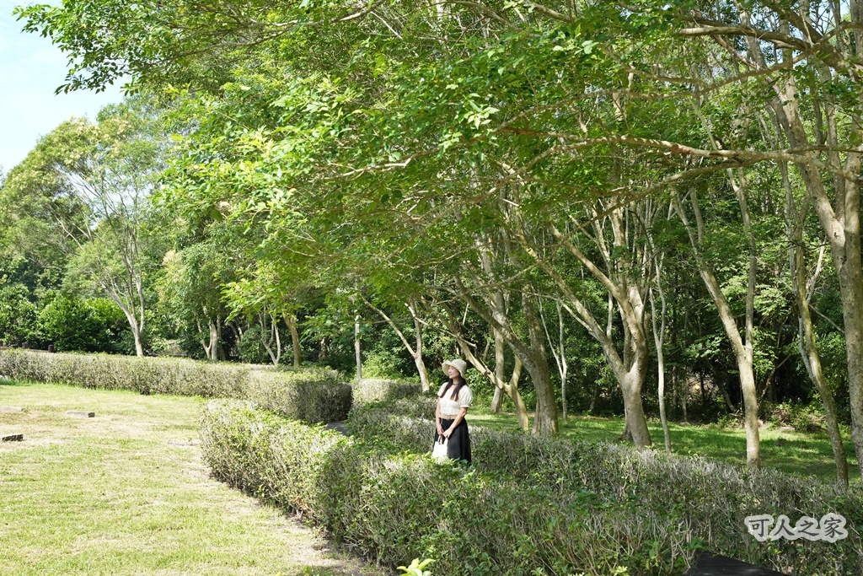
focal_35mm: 48
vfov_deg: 27.9
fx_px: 1160
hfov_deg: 40.8
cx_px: 432
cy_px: 288
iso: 1600
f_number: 8
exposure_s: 1/1000
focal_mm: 48.4
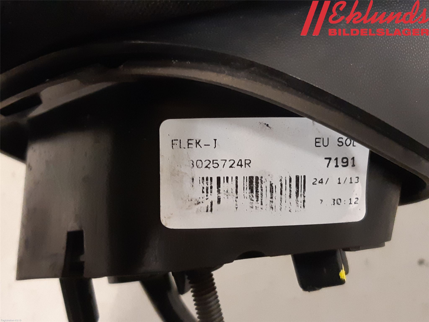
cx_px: 214
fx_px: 322
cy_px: 161
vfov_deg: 53.1
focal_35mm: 26
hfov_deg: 67.3
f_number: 1.7
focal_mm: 3.93
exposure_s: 1/25
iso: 320
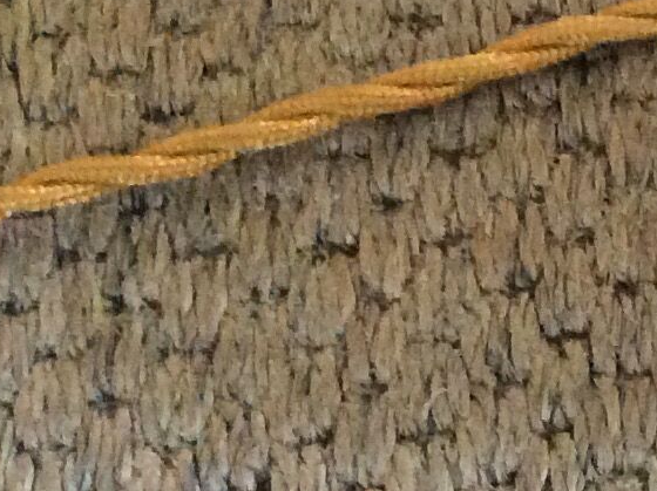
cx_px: 1360
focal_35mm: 148
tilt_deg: -56.6
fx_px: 2807
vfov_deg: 9.9
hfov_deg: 11.8
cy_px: -109
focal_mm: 3.3
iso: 250
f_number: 2.4
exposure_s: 1/25
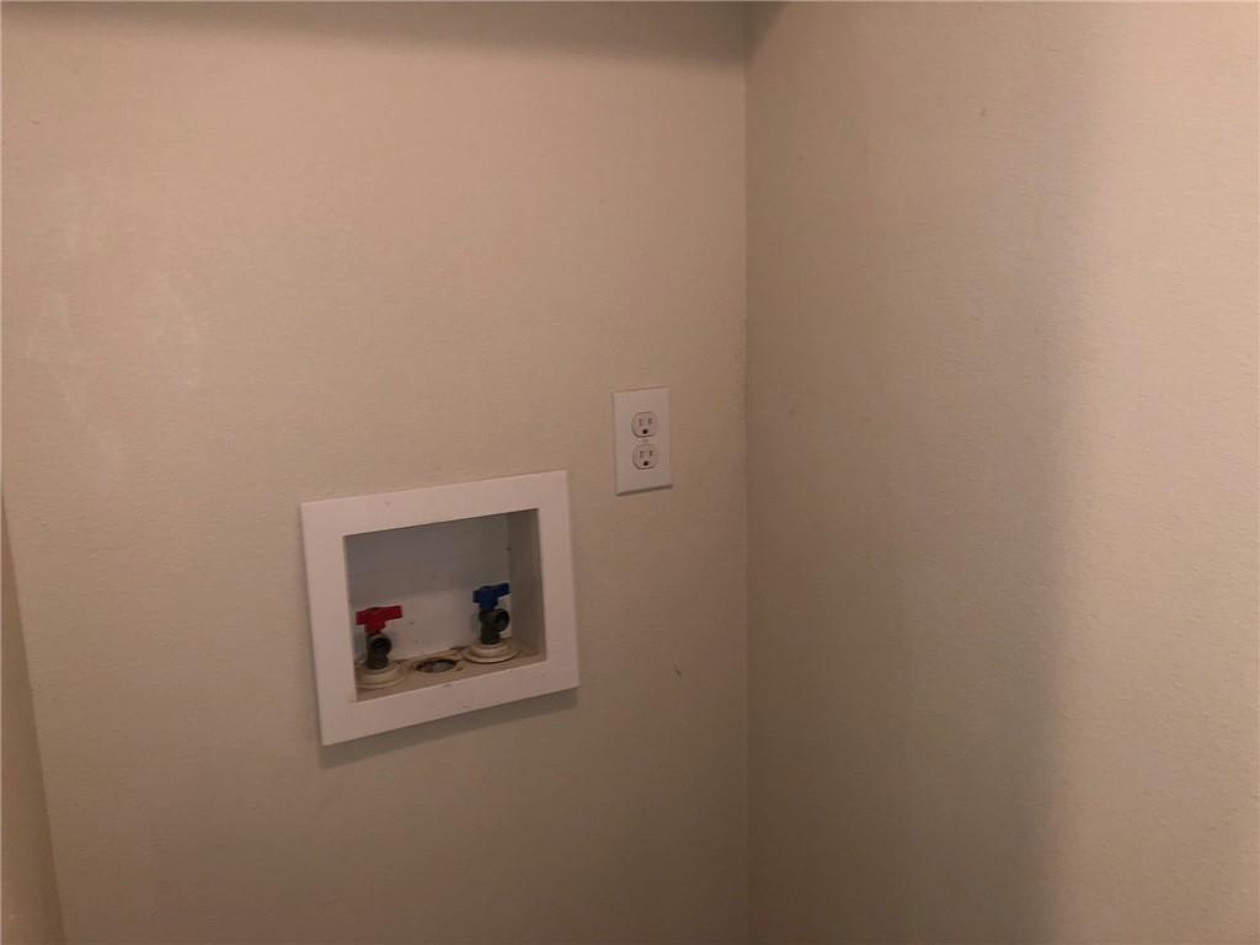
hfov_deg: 63.4
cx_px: 630
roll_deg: +1.7
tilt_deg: -9.8
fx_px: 1019
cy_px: 472
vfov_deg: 49.7
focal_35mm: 28
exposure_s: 1/15
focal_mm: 4
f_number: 1.8
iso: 32
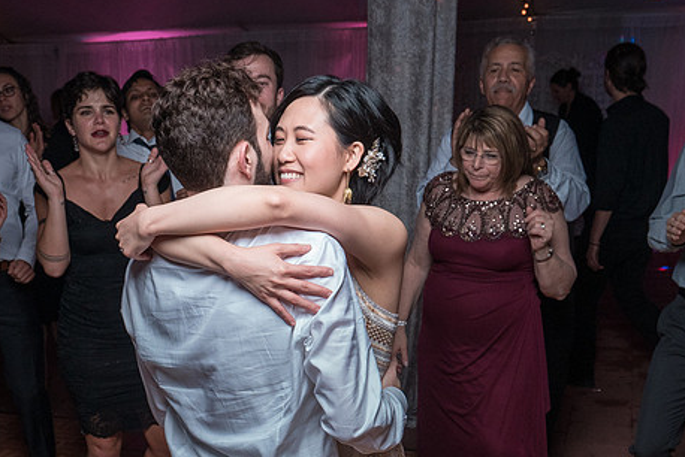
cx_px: 275
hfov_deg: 39.4
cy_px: 419
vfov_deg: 26.1
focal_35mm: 50
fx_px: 952
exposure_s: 1/200
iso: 2000
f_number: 5.6
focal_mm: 24
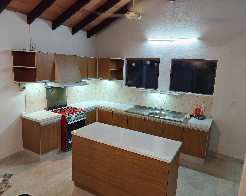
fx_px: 175
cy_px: 98
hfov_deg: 70.3
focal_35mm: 24
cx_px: 127
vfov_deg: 58.8
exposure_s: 1/50
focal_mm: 6.06
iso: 160
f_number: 1.6
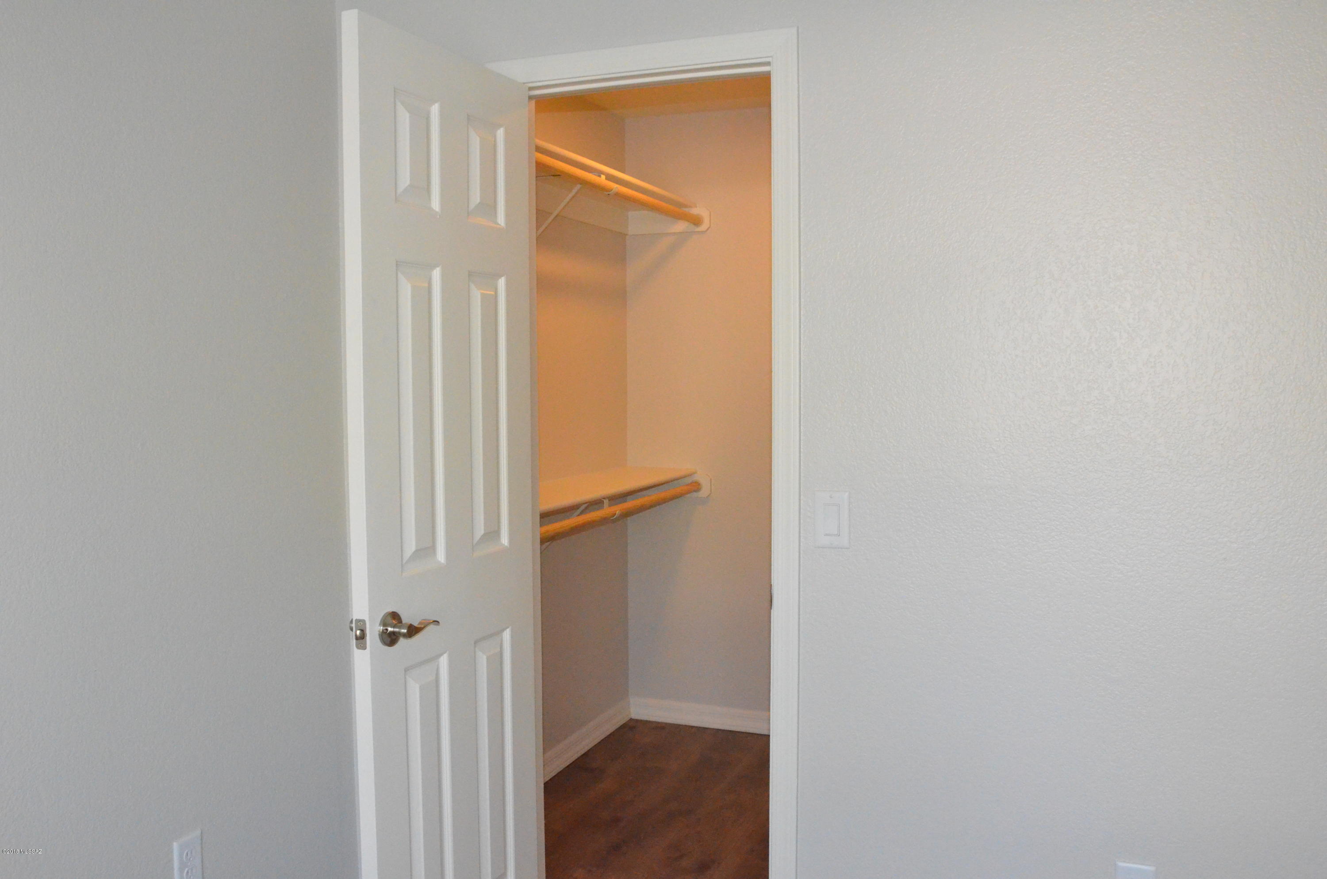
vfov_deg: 41.5
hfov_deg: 59.6
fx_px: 1159
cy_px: 440
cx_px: 664
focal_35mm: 32
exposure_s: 1/100
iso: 6400
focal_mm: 21
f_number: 8
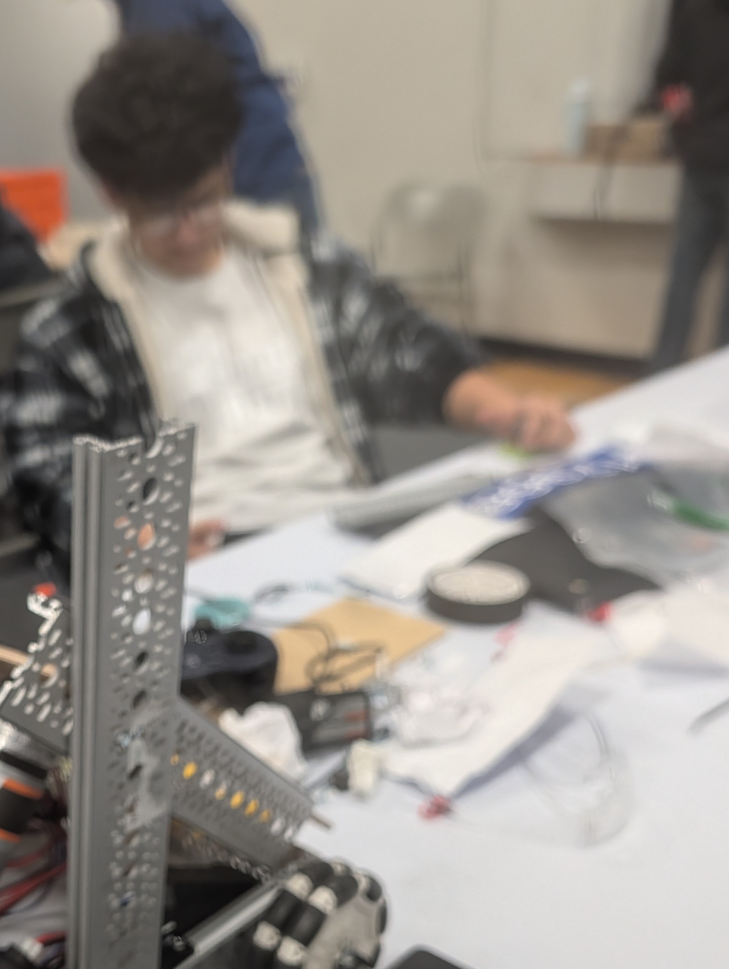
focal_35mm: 38
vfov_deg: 47.2
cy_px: 723
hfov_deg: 36.7
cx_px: 162
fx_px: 1064
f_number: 1.68
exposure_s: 1/120
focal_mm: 6.9
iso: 390
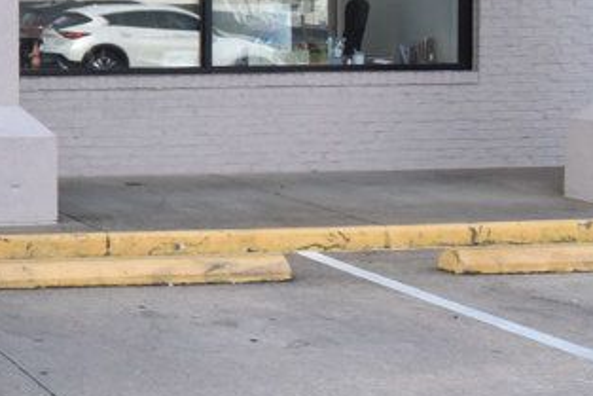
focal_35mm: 98
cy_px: 83
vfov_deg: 13.9
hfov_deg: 18.1
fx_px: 1615
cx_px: -341
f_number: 10
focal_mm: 20
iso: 400
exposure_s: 1/200
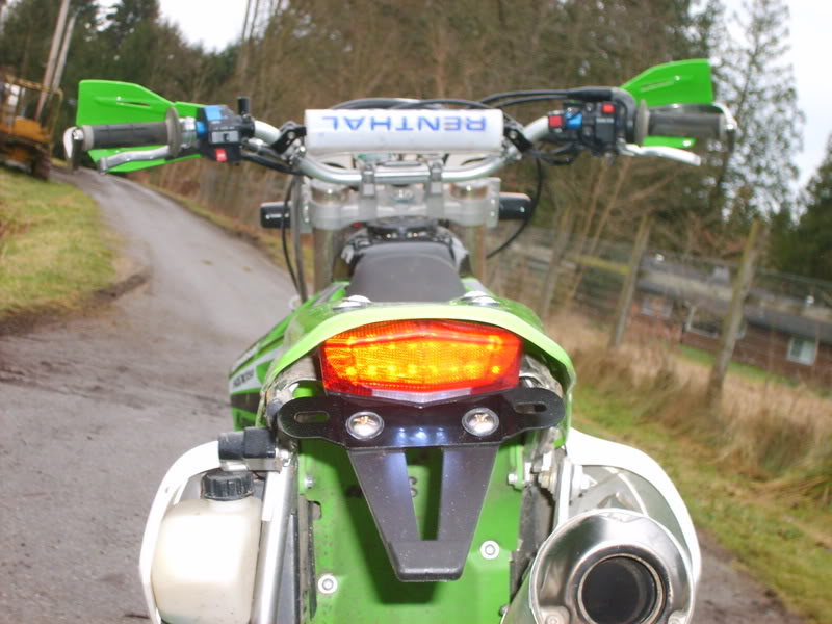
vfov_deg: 24.0
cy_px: 312
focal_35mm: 61
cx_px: 416
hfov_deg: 31.7
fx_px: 1466
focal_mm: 10.3
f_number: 3.6
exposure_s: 1/45
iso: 170
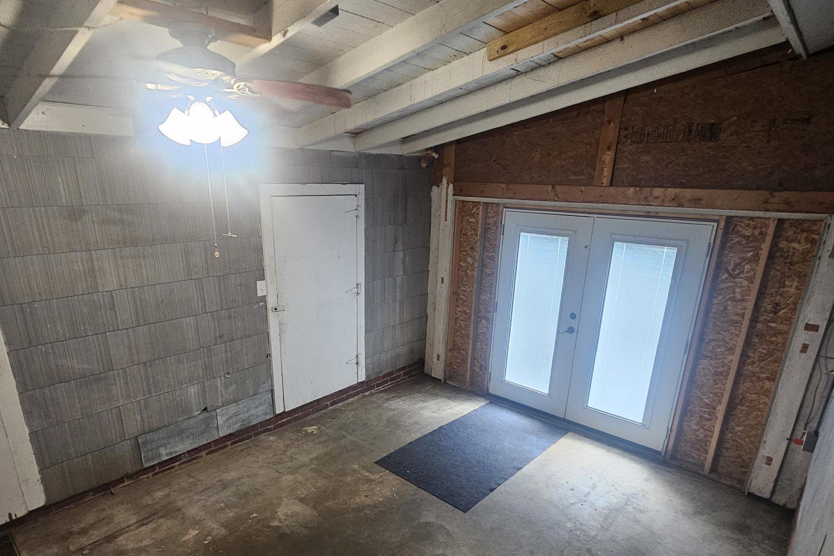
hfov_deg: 86.9
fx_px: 440
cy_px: 342
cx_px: 404
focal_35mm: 19
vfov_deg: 63.8
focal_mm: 2.2
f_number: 2.2
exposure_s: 1/30
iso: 400
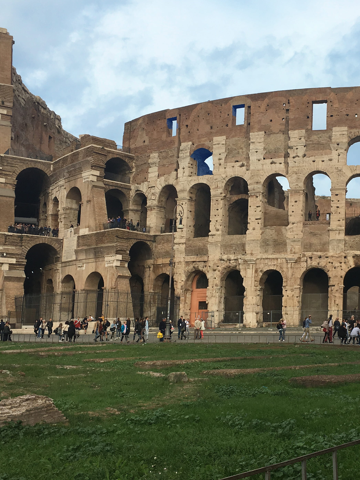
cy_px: 246
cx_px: 251
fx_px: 582
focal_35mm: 42
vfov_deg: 44.8
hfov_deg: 33.9
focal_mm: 4.15
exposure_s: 1/746
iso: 25
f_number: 2.2
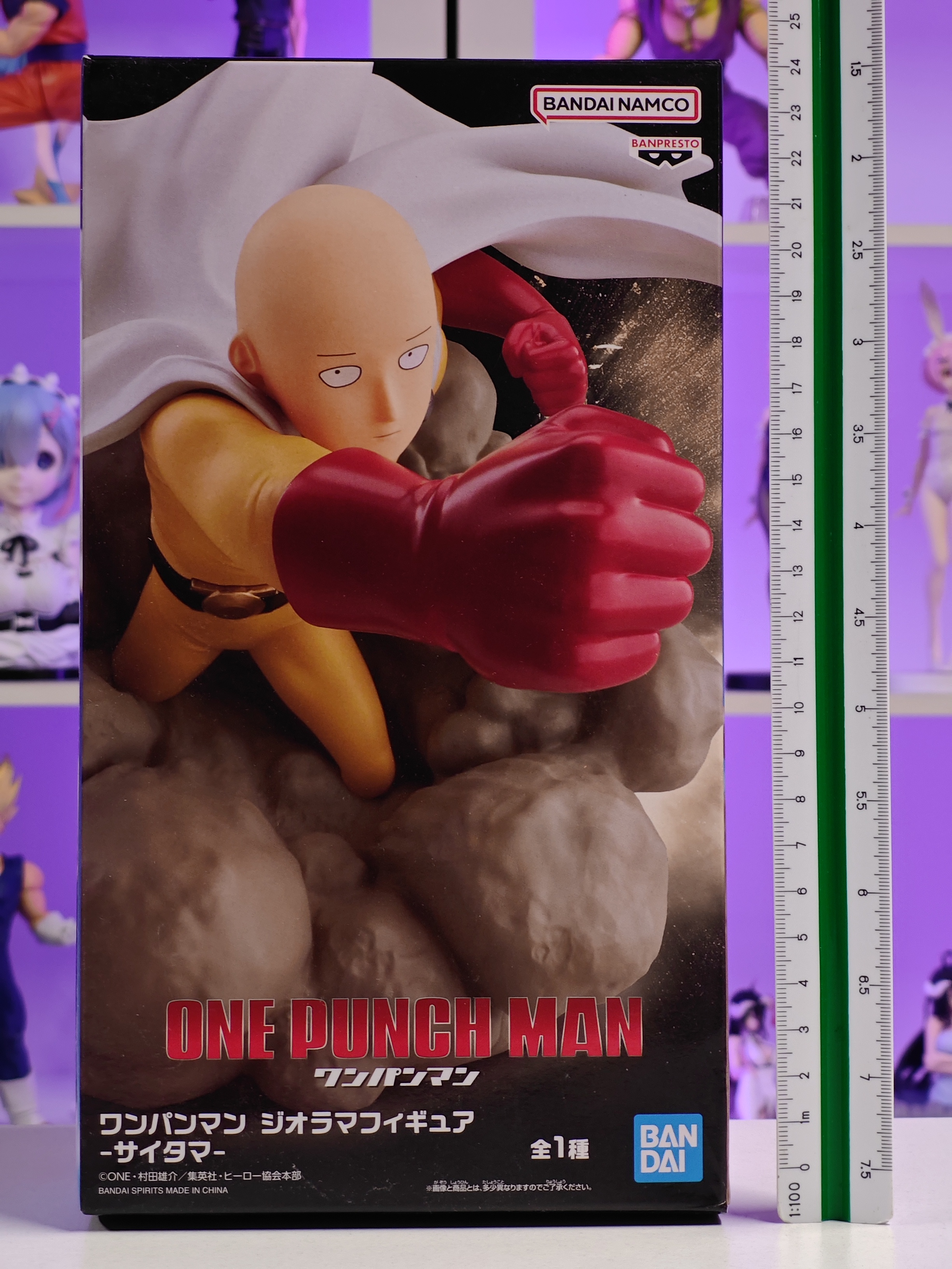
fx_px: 2934
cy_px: 634
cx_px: 476
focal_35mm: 80
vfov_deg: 24.4
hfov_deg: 18.4
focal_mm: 7.48
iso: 400
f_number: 2.4
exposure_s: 1/16.8
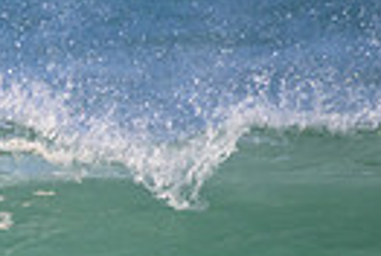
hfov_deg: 0.6
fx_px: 37487
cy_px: 397
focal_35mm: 3534
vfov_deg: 0.4
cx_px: -352
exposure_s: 1/2000
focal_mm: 800
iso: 1400
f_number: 11
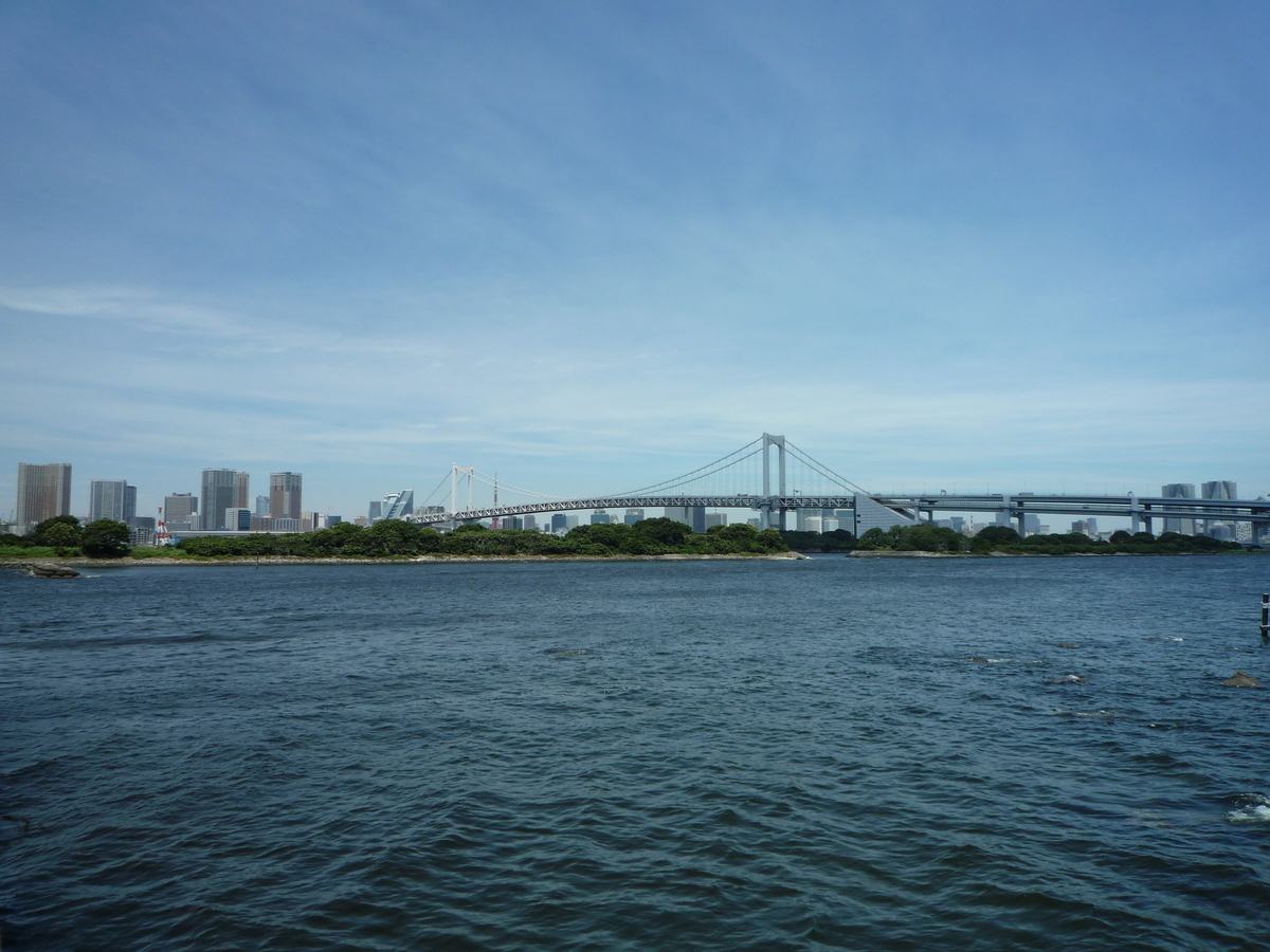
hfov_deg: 69.4
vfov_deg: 54.9
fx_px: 917
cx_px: 635
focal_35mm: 25
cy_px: 476
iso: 100
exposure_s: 1/800
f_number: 4.5
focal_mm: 4.4
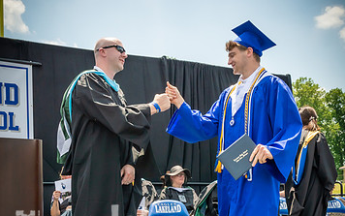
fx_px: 546
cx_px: 184
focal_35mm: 58
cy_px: 195
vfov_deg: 21.9
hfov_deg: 35.1
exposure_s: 1/800
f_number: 7.1
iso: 200
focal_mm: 20
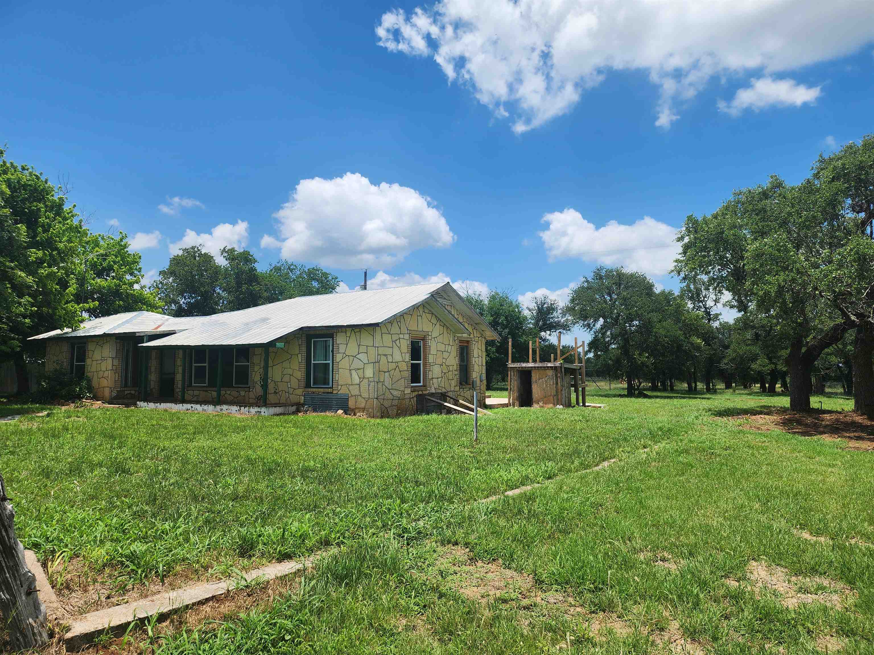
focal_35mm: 23
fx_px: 581
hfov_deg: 73.9
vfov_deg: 58.9
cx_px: 437
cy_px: 328
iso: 12
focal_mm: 6.4
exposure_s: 1/1441
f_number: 1.8
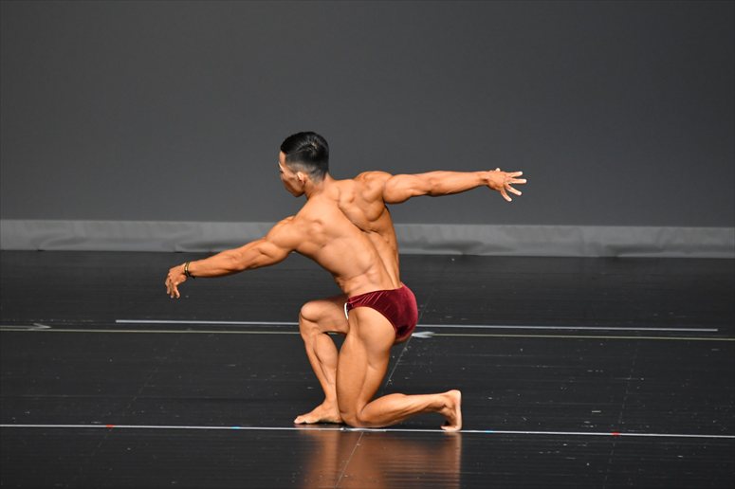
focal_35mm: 375
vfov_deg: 3.7
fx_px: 7653
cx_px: 368
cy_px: 244
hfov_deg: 5.5
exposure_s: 1/400
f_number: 5.6
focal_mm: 250
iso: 2500
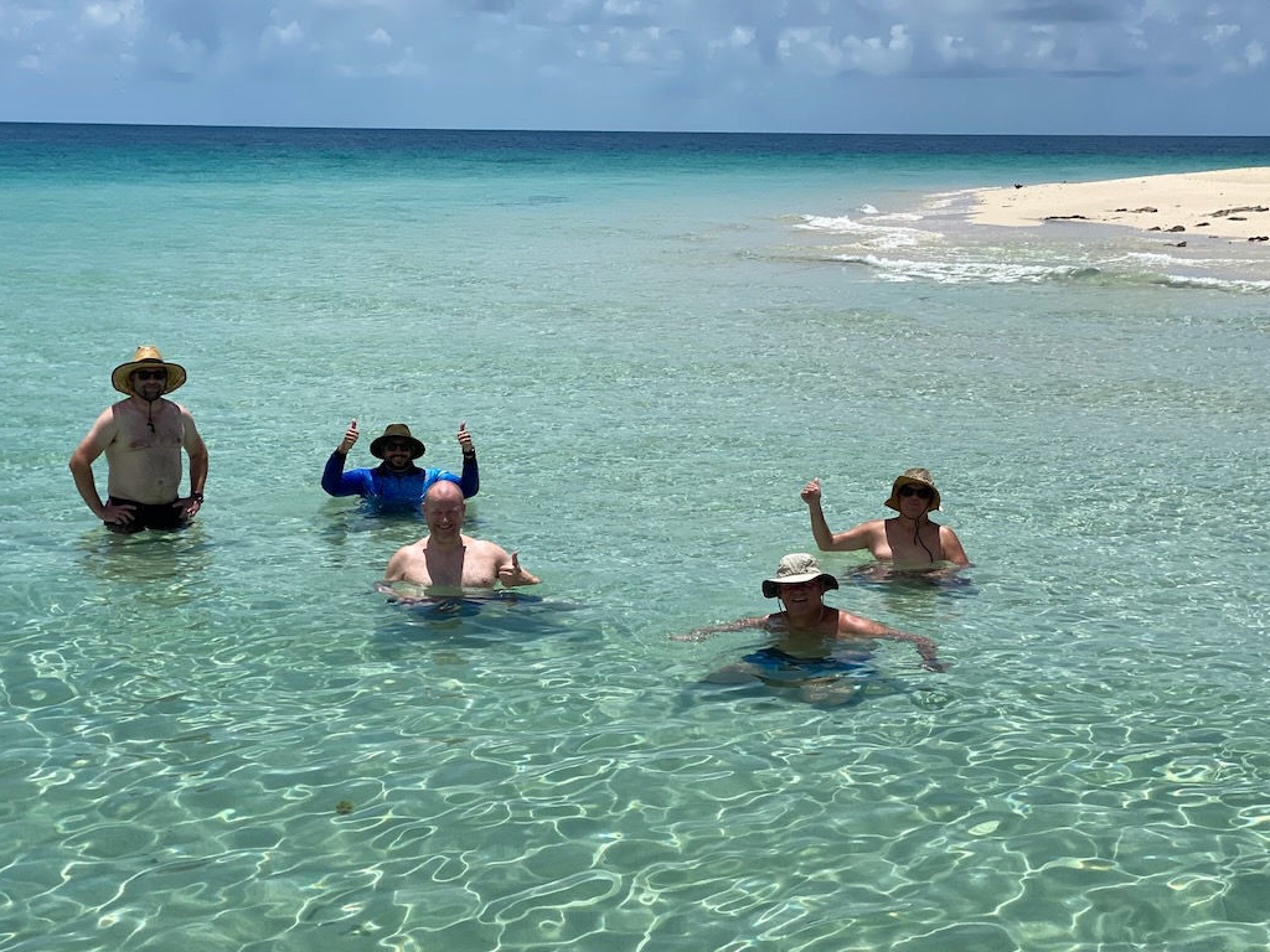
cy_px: 456
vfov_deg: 22.6
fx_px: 2385
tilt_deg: -5.1
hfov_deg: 29.8
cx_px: 611
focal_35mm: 65
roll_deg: -0.3
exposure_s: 1/3984
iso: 25
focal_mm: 6
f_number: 2
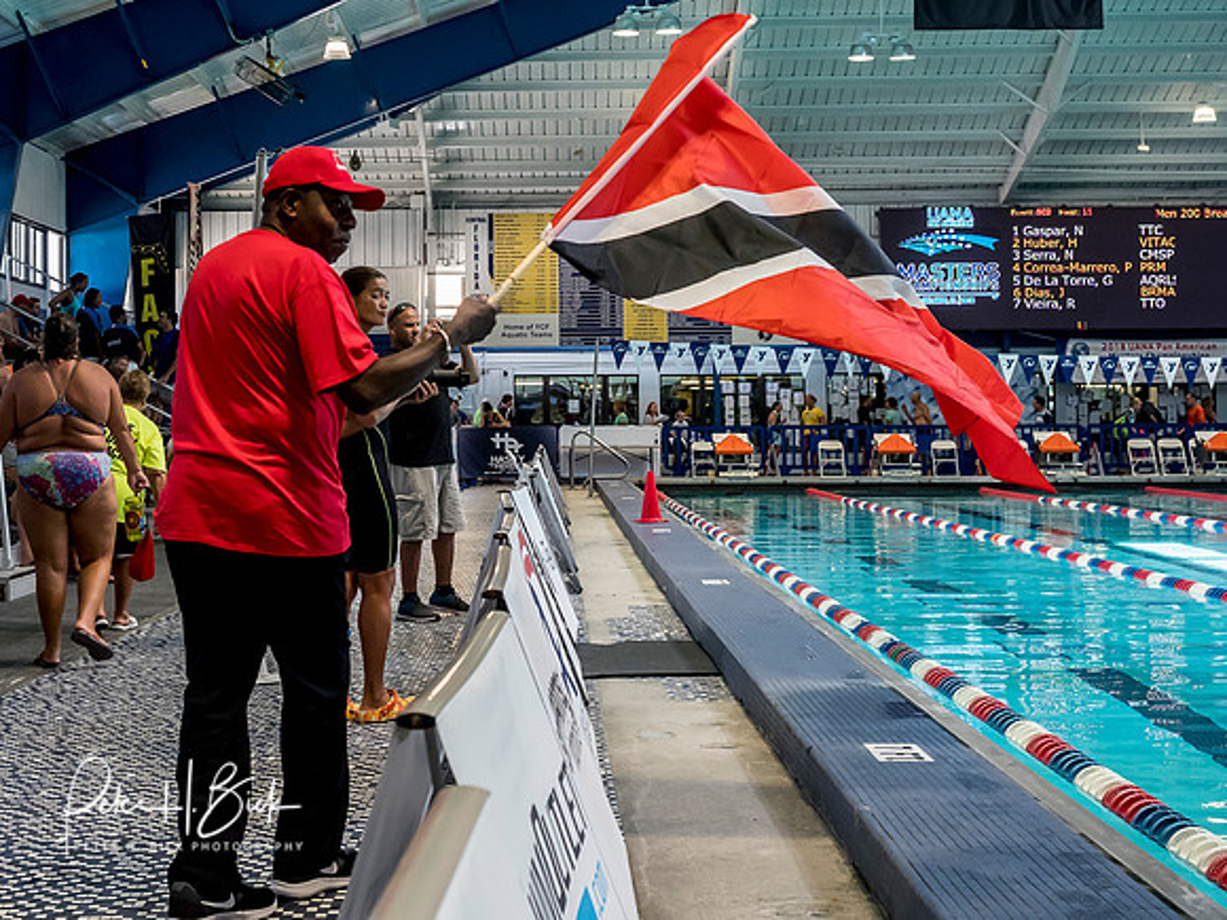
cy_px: 336
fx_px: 2009
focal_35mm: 57
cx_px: 437
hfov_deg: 33.7
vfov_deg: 25.7
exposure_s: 1/400
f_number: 4
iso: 2500
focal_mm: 22
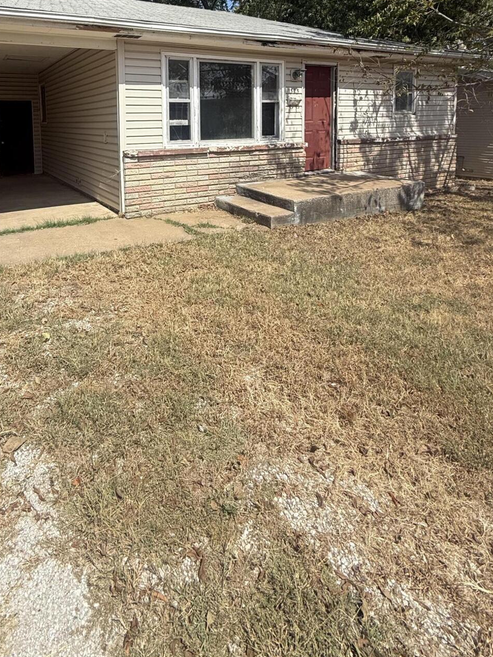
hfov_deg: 59.7
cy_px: 162
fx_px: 418
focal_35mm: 22
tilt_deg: -5.3
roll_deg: +1.4
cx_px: 165
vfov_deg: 71.0
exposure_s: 1/2320
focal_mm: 2.22
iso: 50
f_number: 2.2
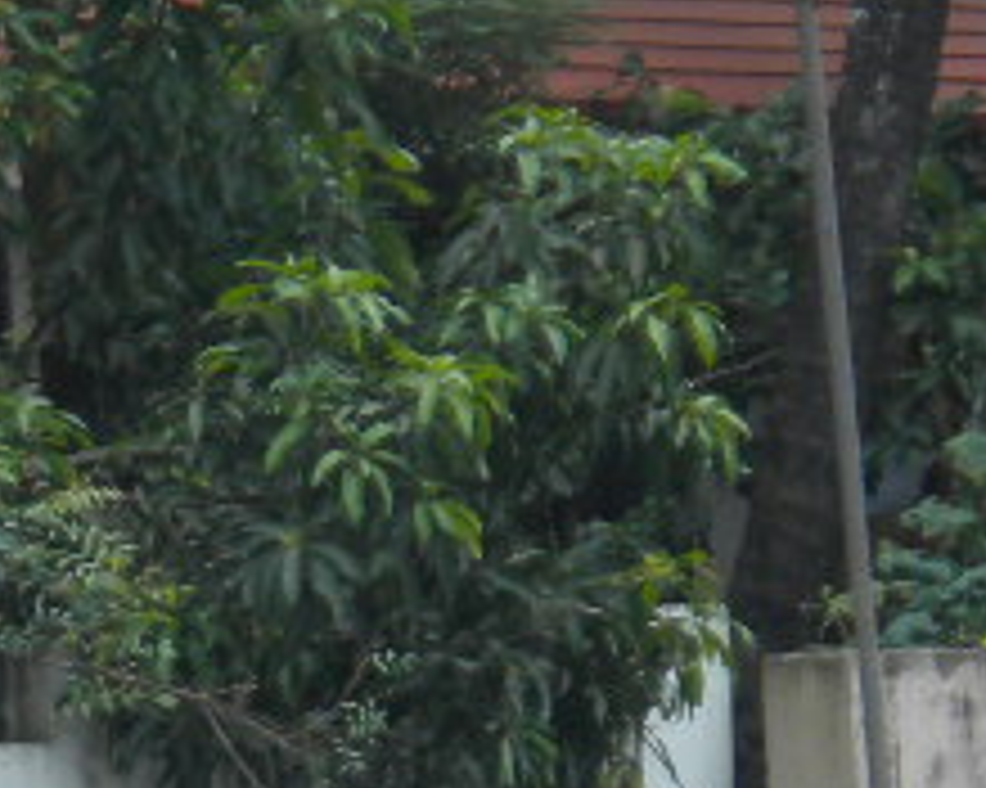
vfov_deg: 4.9
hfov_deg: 6.2
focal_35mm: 311
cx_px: -293
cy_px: 1639
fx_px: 9071
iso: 113
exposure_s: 1/178
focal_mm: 12.3
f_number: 4.6
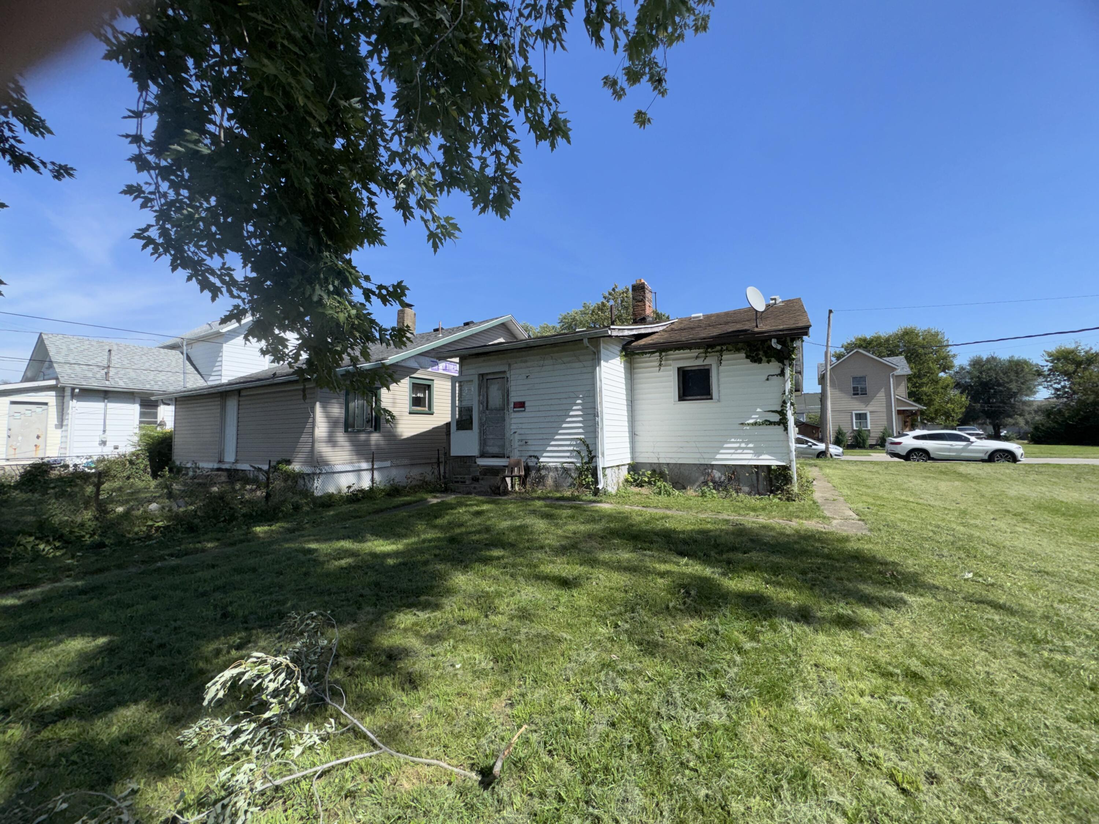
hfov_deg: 102.1
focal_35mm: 14
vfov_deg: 85.7
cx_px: 550
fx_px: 444
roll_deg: +0.5
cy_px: 412
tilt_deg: +3.2
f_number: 2.2
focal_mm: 2.22
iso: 32
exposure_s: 1/2146
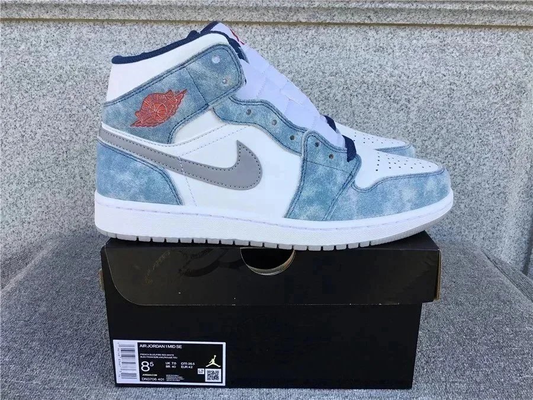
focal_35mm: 31
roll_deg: -0.5
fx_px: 477
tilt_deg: -17.3
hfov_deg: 58.4
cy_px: 200
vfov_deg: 45.4
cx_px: 266
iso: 25
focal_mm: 3.3
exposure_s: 1/208
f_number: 2.4
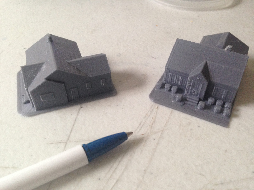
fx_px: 242
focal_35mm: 33
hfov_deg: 55.4
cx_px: 127
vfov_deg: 42.9
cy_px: 95
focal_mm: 4.12
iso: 200
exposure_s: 1/20
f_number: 2.4
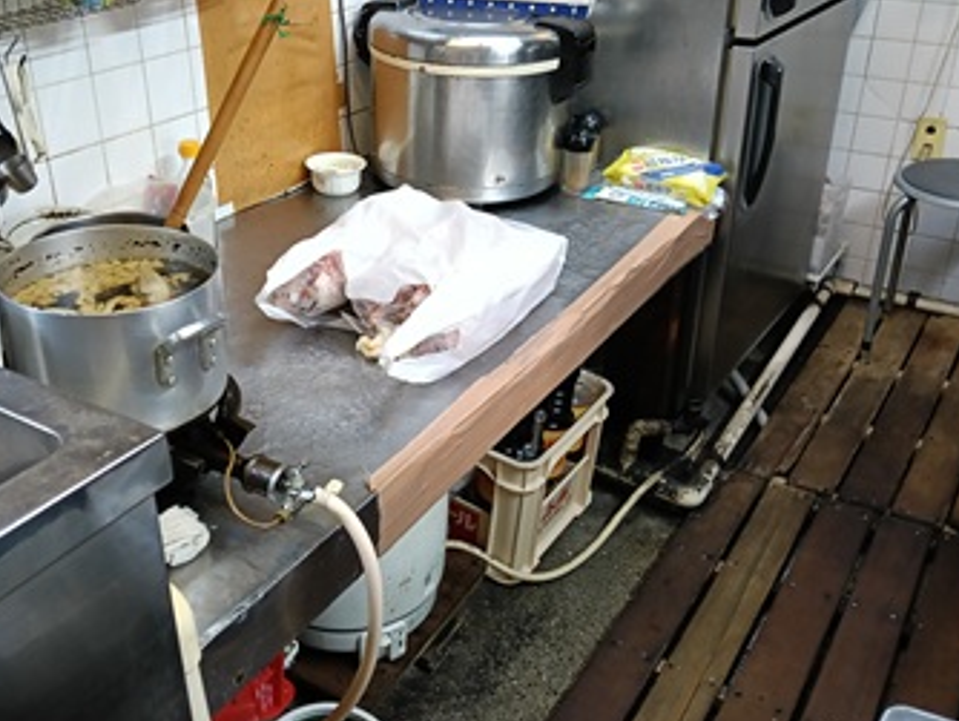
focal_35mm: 33
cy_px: 346
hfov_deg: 55.0
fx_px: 915
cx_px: 393
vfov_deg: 43.0
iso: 800
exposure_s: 1/33.3
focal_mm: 3.98
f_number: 1.8
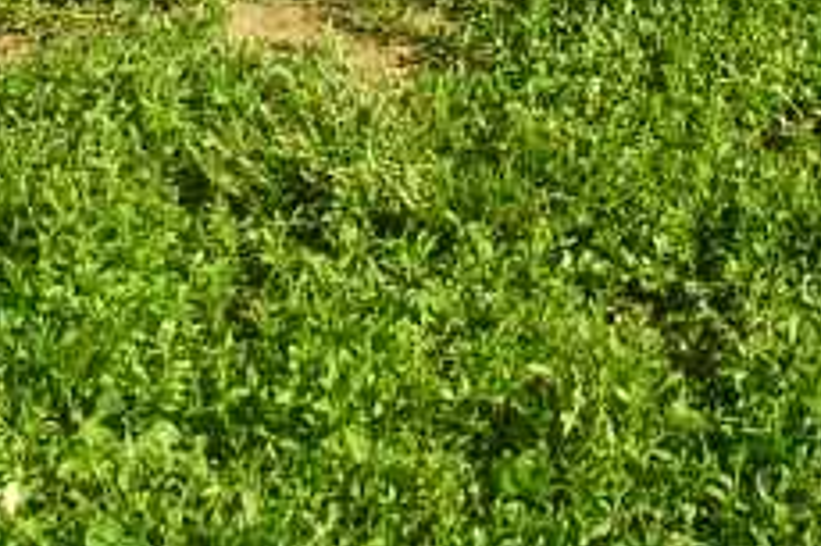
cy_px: -307
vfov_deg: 11.8
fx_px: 2507
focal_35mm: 110
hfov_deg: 18.4
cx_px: 664
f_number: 5.6
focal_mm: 5.8
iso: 50
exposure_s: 1/141
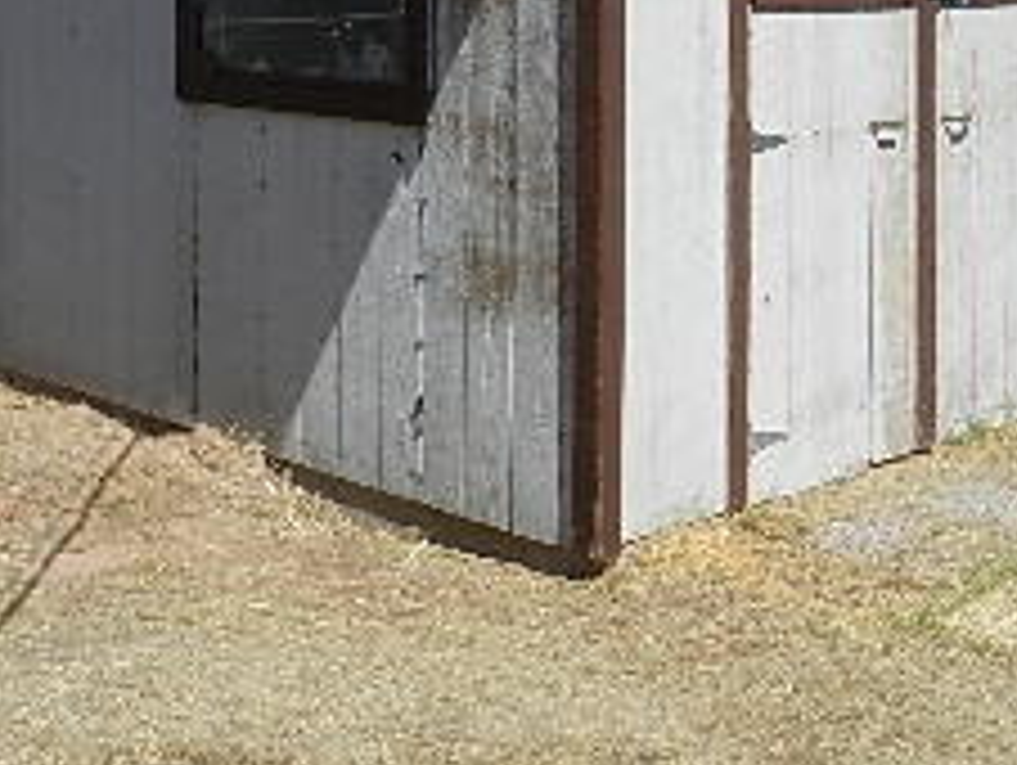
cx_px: 567
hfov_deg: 29.8
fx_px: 1912
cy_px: 14
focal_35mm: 65
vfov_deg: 21.9
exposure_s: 1/1250
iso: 160
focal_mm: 4
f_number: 4.5
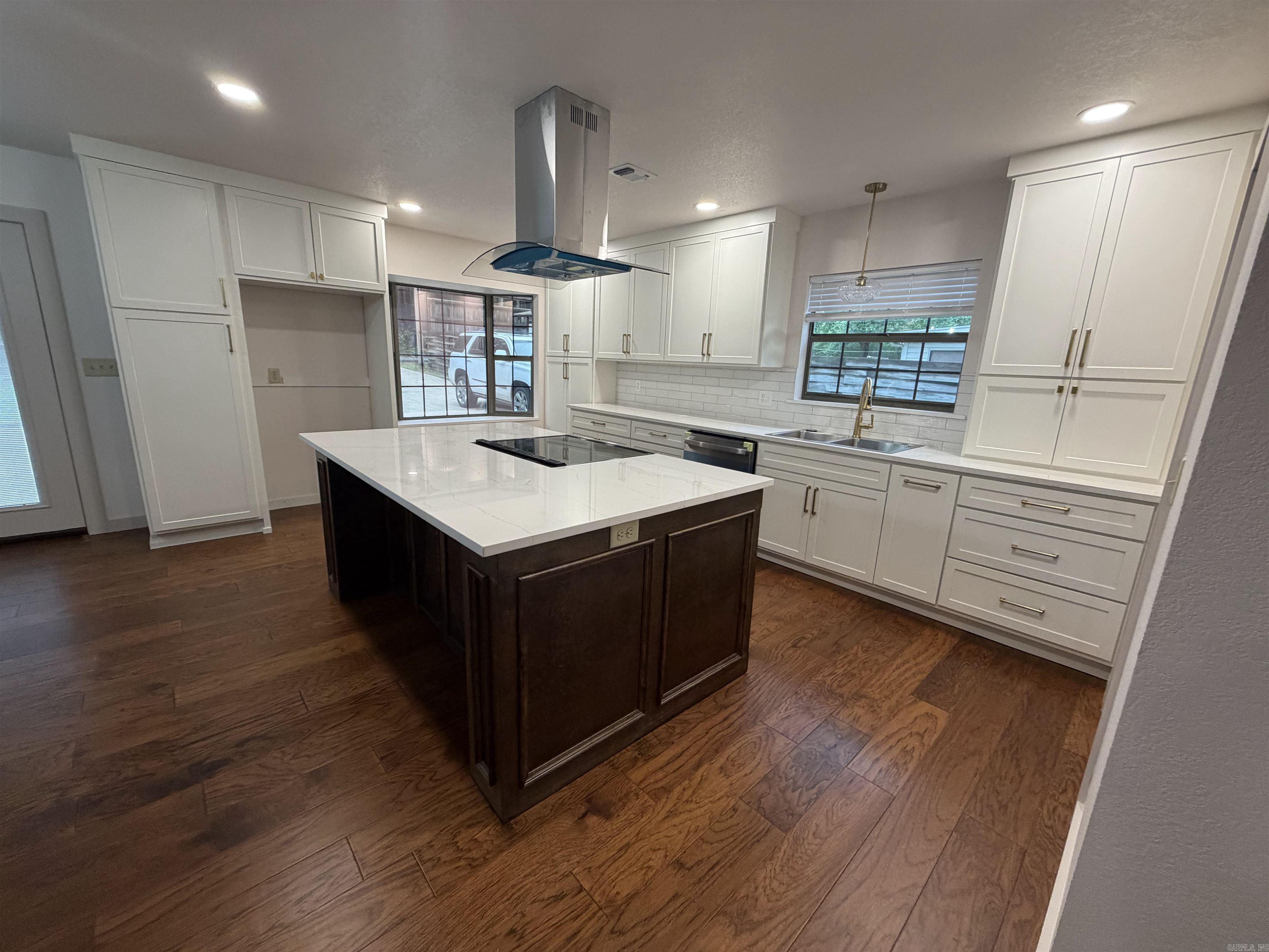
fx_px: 513
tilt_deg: -13.3
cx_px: 634
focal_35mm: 14
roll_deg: -2.4
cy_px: 476
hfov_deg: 102.1
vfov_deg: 85.7
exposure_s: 1/120
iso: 320
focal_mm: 2.22
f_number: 2.2
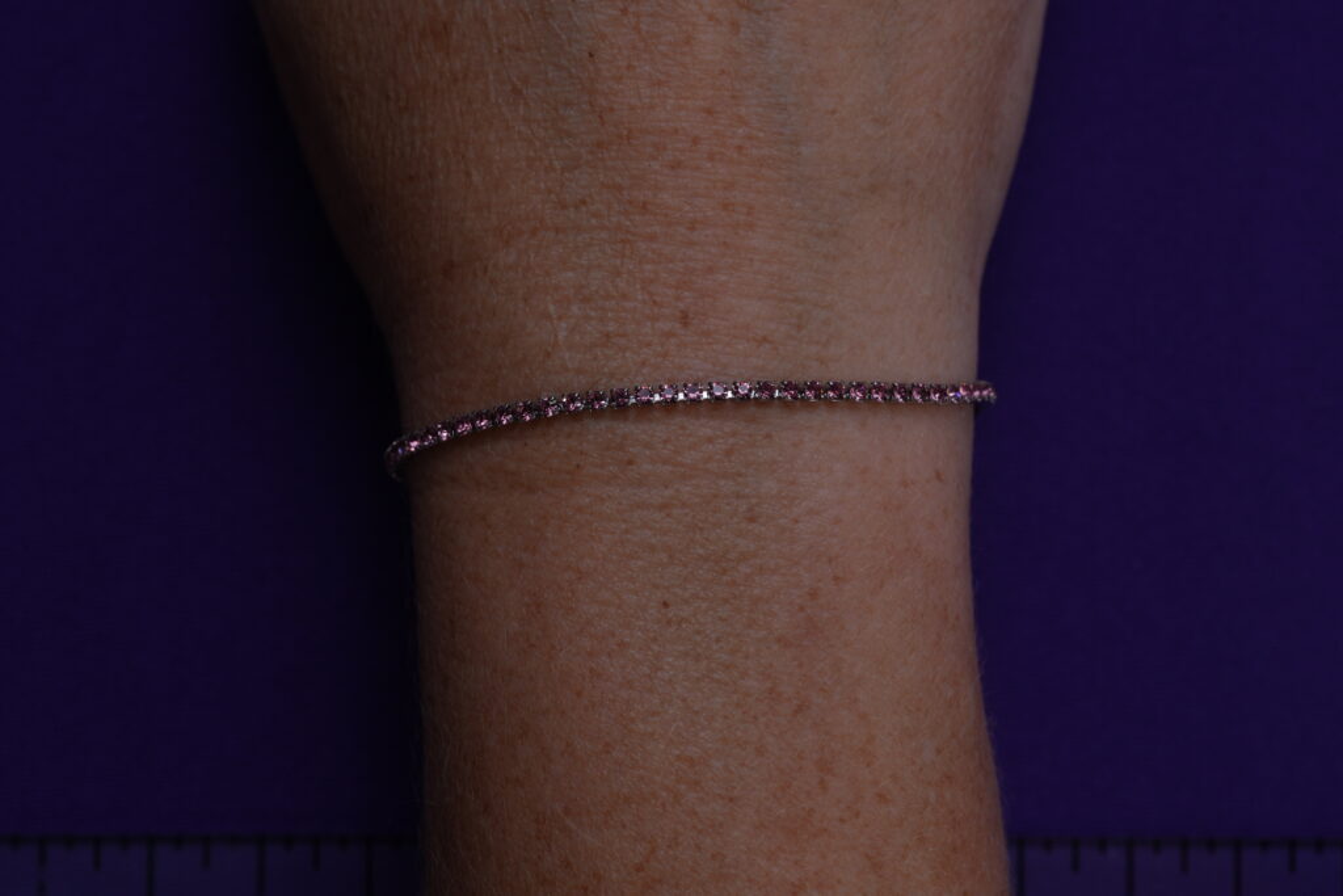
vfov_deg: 13.7
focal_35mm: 100
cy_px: 448
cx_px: 672
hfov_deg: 20.4
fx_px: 3731
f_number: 9
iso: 320
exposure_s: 1/100
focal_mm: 100
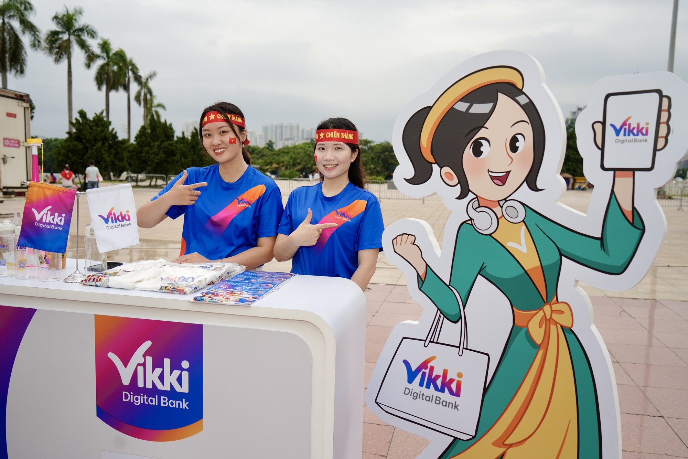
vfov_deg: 45.0
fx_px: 554
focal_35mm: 29
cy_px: 230
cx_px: 344
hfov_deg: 63.7
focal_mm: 29
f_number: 4
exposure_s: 1/200
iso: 250
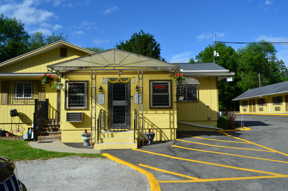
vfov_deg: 47.7
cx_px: 144
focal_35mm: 27
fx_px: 216
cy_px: 96
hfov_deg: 67.5
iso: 100
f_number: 11
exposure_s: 1/160
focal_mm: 18
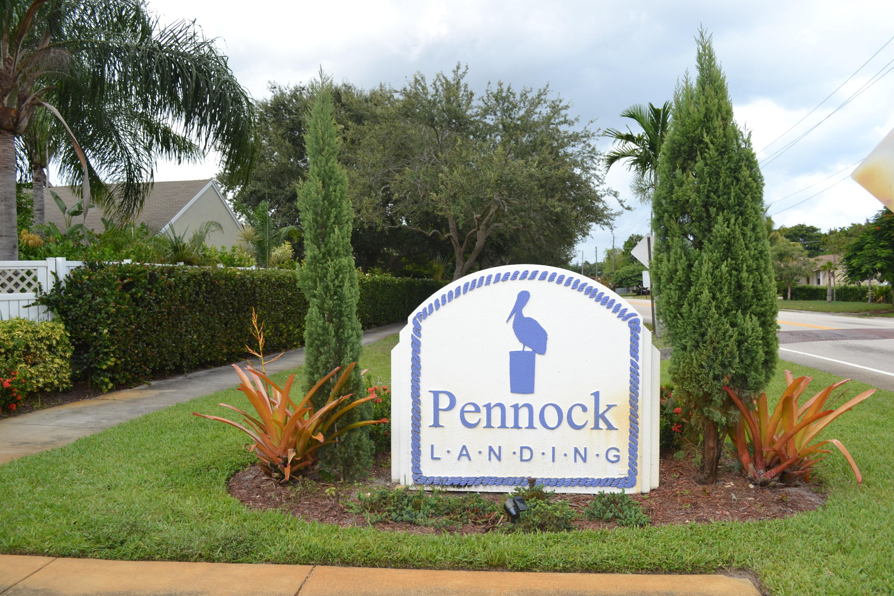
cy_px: 298
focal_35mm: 30
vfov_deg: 43.6
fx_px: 745
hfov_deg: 61.9
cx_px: 447
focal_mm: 20
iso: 100
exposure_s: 1/200
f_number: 6.3
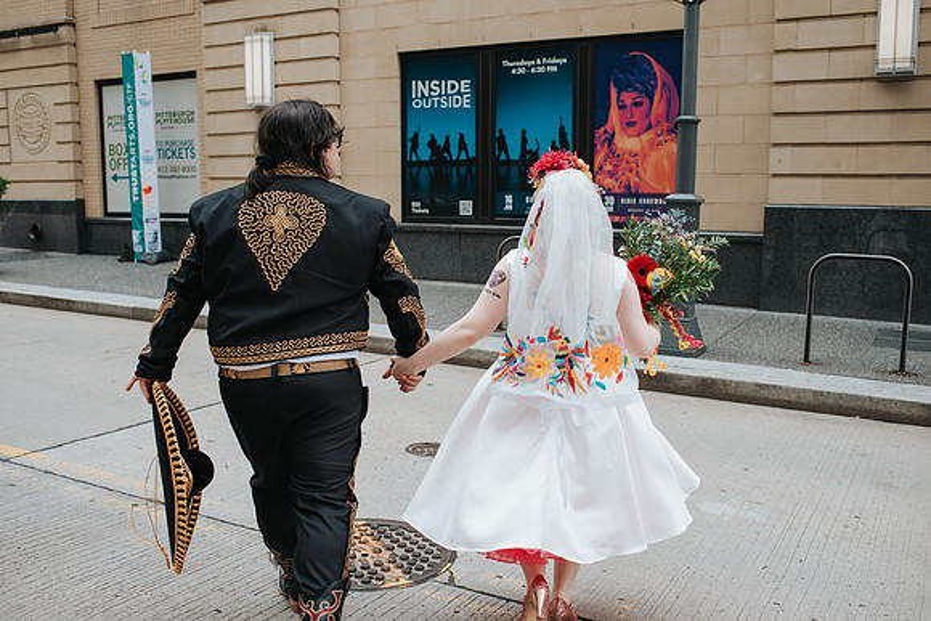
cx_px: 466
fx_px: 905
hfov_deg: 54.4
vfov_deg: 37.9
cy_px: 310
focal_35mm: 35
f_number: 3.5
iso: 500
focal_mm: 35
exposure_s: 1/1250
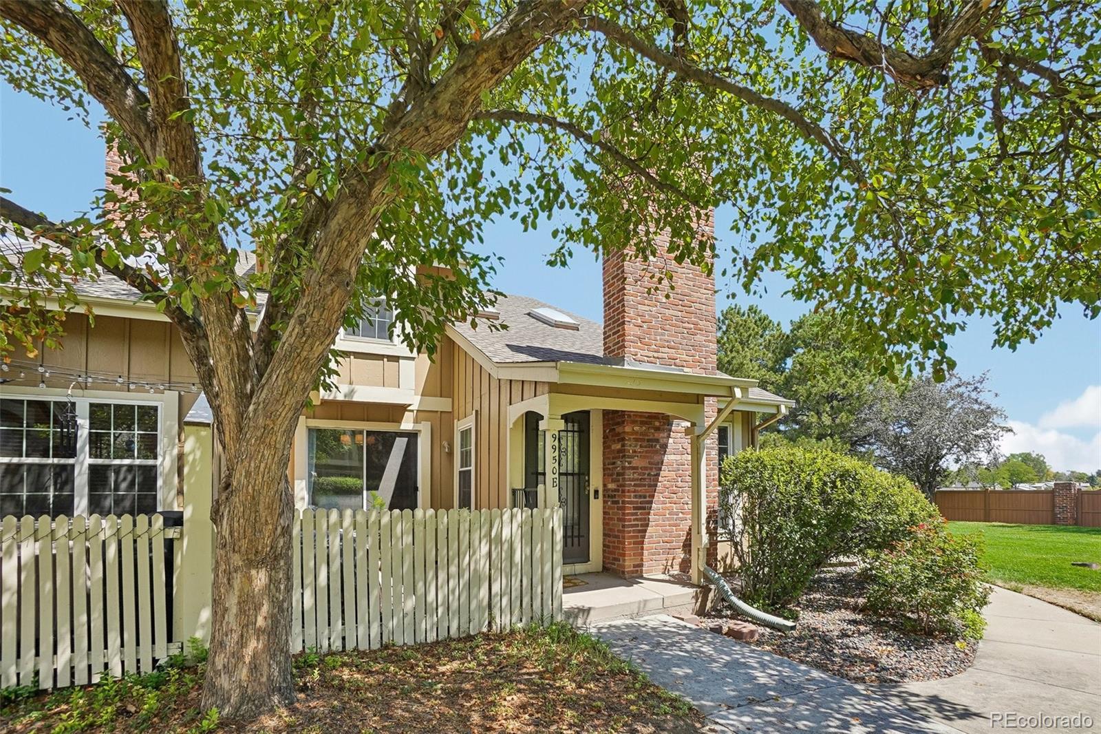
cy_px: 367
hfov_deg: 100.4
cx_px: 550
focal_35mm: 15
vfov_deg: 77.3
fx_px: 459
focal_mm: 10
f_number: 8
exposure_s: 1/100
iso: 100
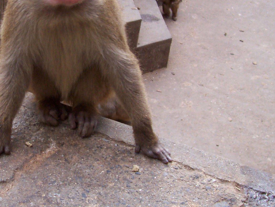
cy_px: 78
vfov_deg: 19.6
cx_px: 75
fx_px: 596
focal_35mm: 75
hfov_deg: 25.7
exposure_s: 1/131
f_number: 2.7
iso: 80
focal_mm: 5.6
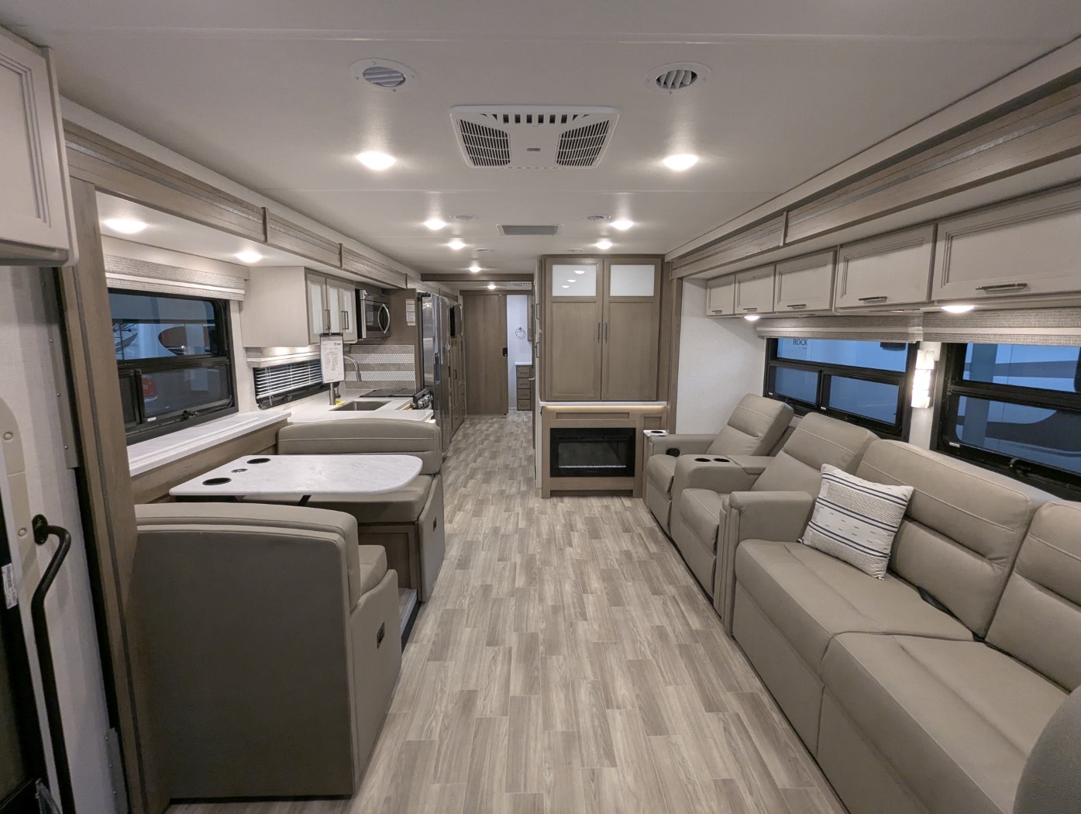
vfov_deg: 78.2
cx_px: 540
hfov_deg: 94.4
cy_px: 407
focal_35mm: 16
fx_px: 500
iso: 185
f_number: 2.2
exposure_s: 1/72.1
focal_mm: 2.35
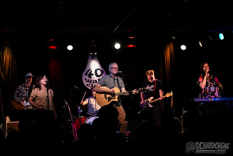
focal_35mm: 56
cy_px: 72
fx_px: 362
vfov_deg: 24.2
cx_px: 107
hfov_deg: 35.6
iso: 2000
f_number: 3.2
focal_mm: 50
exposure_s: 1/125
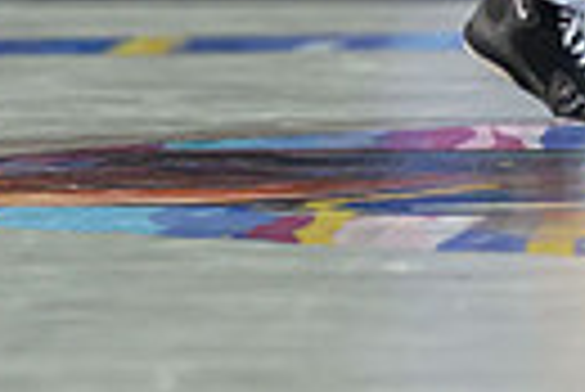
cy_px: -583
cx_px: 1200
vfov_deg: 2.3
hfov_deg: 3.4
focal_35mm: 596
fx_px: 9696
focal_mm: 105
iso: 4000
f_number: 2.8
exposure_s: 1/800
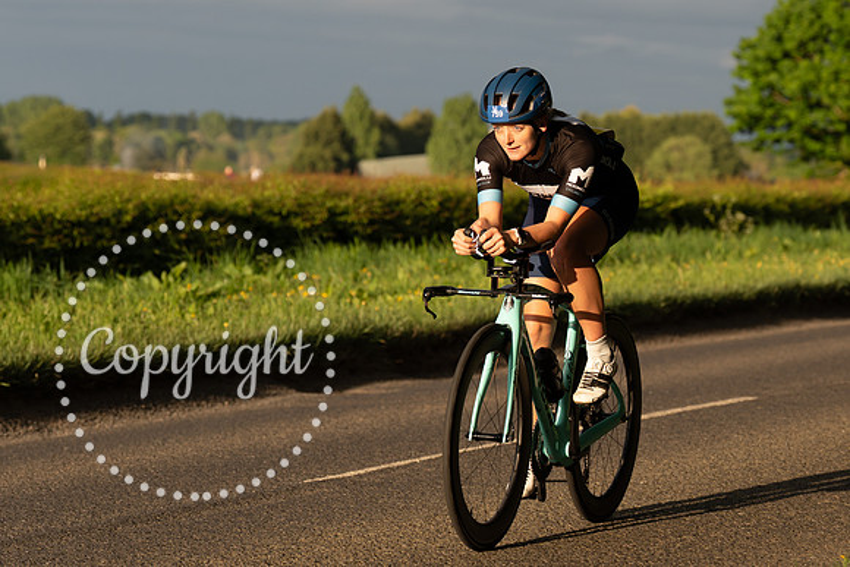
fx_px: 3606
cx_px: 547
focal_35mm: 153
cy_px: 171
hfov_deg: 13.4
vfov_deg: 9.0
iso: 250
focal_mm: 95
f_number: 4
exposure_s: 1/1000
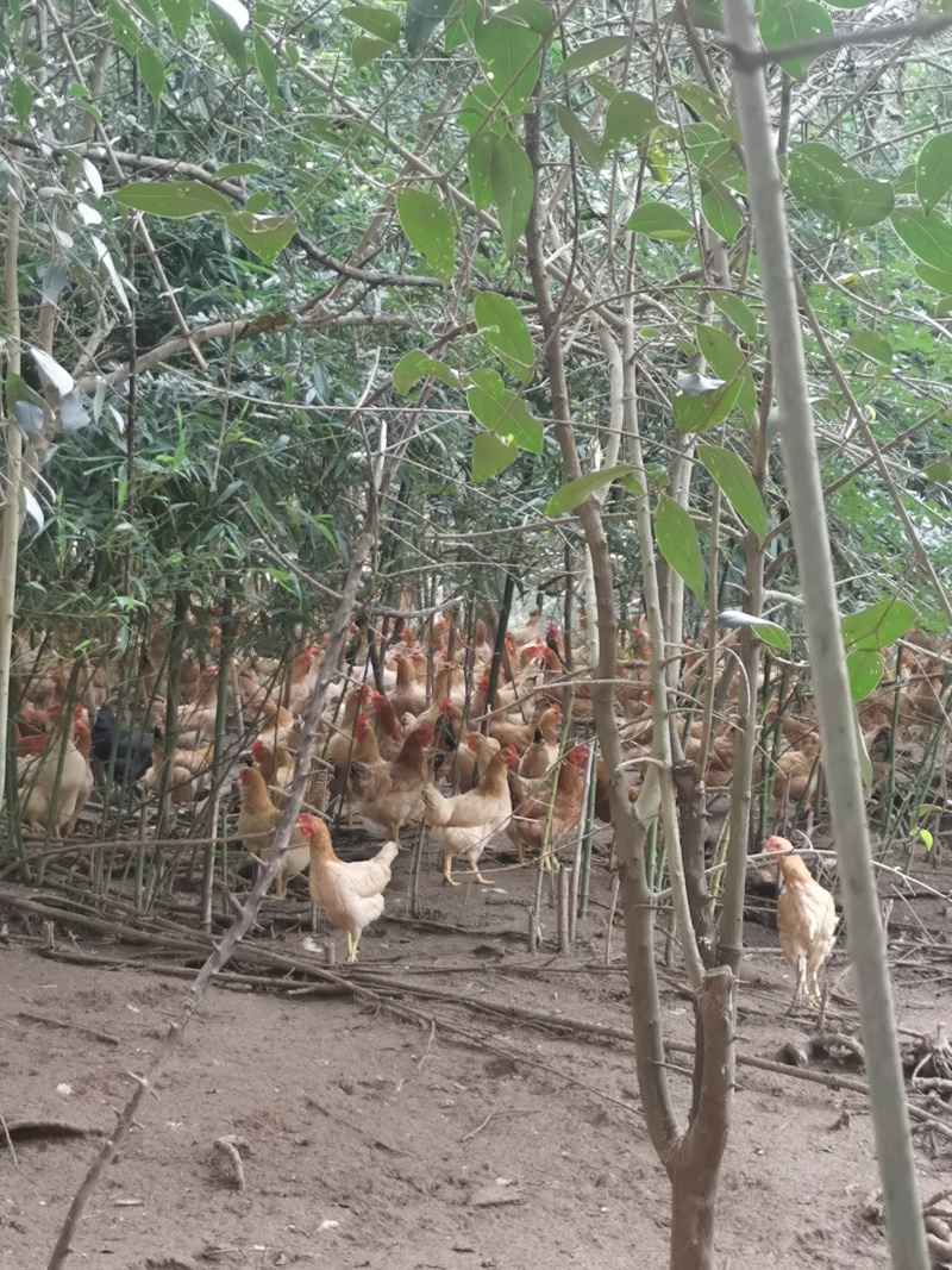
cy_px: 635
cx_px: 476
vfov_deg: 25.0
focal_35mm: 78
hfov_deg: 18.9
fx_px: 2861
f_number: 1.8
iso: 160
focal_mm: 5.58
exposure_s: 1/120
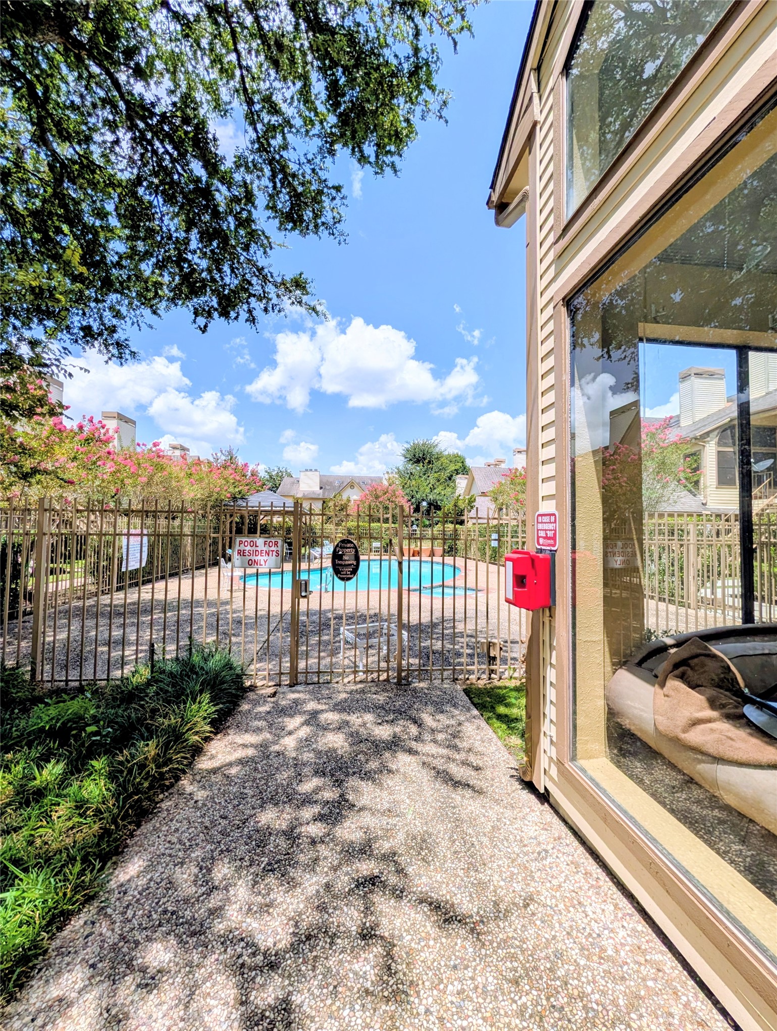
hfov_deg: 94.7
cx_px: 388
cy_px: 516
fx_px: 358
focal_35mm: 12
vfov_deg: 110.4
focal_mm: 2.02
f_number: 1.7
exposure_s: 1/3906
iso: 55
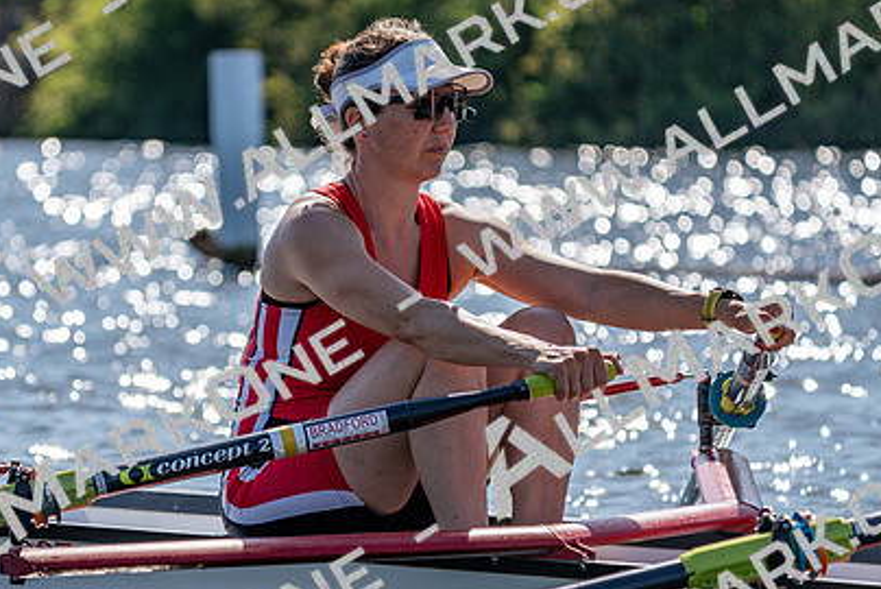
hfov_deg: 7.2
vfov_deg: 4.8
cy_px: 313
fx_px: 7028
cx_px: 299
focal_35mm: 287
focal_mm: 200
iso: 200
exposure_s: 1/2000
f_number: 5.6
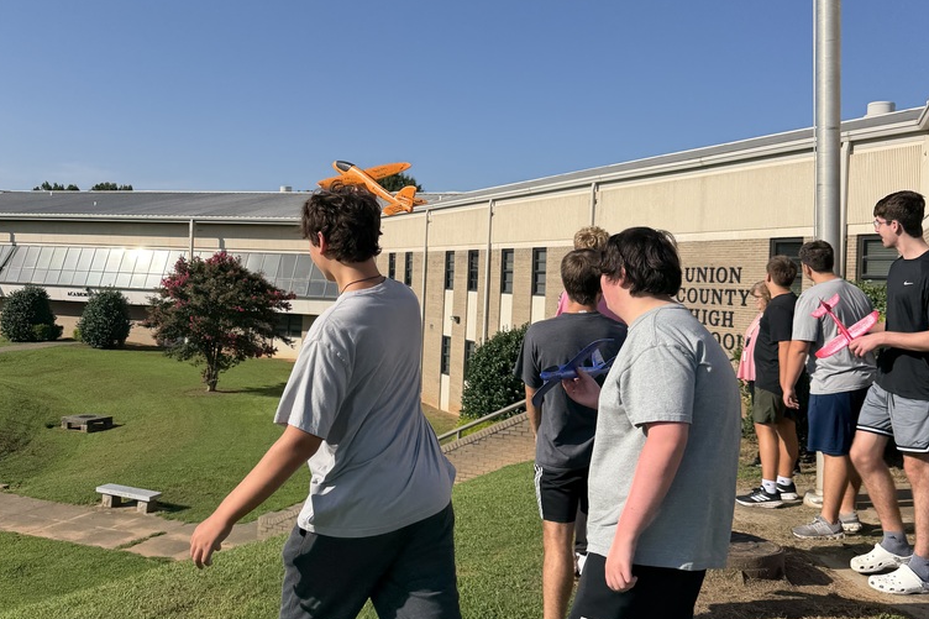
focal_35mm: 34
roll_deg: -1.8
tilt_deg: +1.5
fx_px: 877
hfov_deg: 55.8
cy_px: 279
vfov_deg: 38.8
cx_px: 457
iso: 80
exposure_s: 1/5714
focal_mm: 6.76
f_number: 1.78
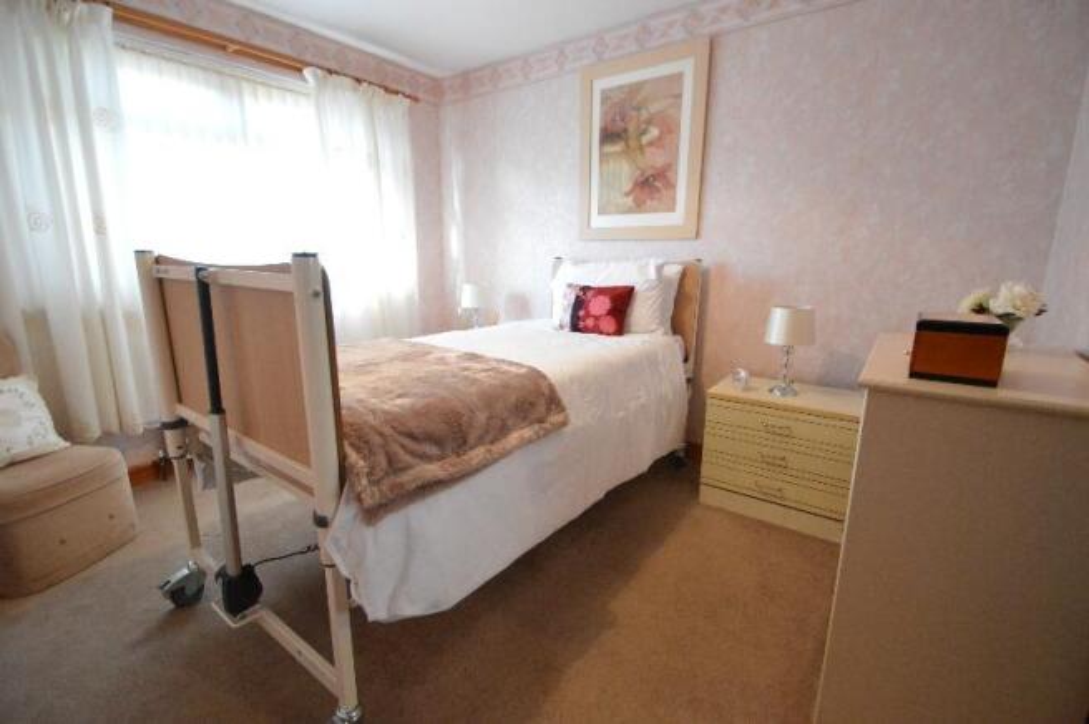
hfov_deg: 100.4
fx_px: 453
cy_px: 362
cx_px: 544
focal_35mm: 15
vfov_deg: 77.2
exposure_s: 1/250
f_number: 3.5
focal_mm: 10
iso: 3200
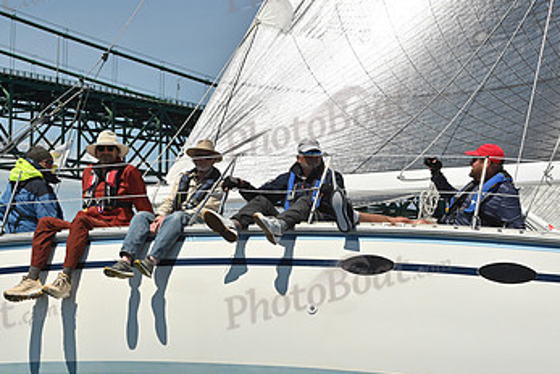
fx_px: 1821
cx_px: 142
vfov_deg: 11.7
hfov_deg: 17.4
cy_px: 226
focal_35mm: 117
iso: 320
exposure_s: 1/1000
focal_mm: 70
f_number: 13
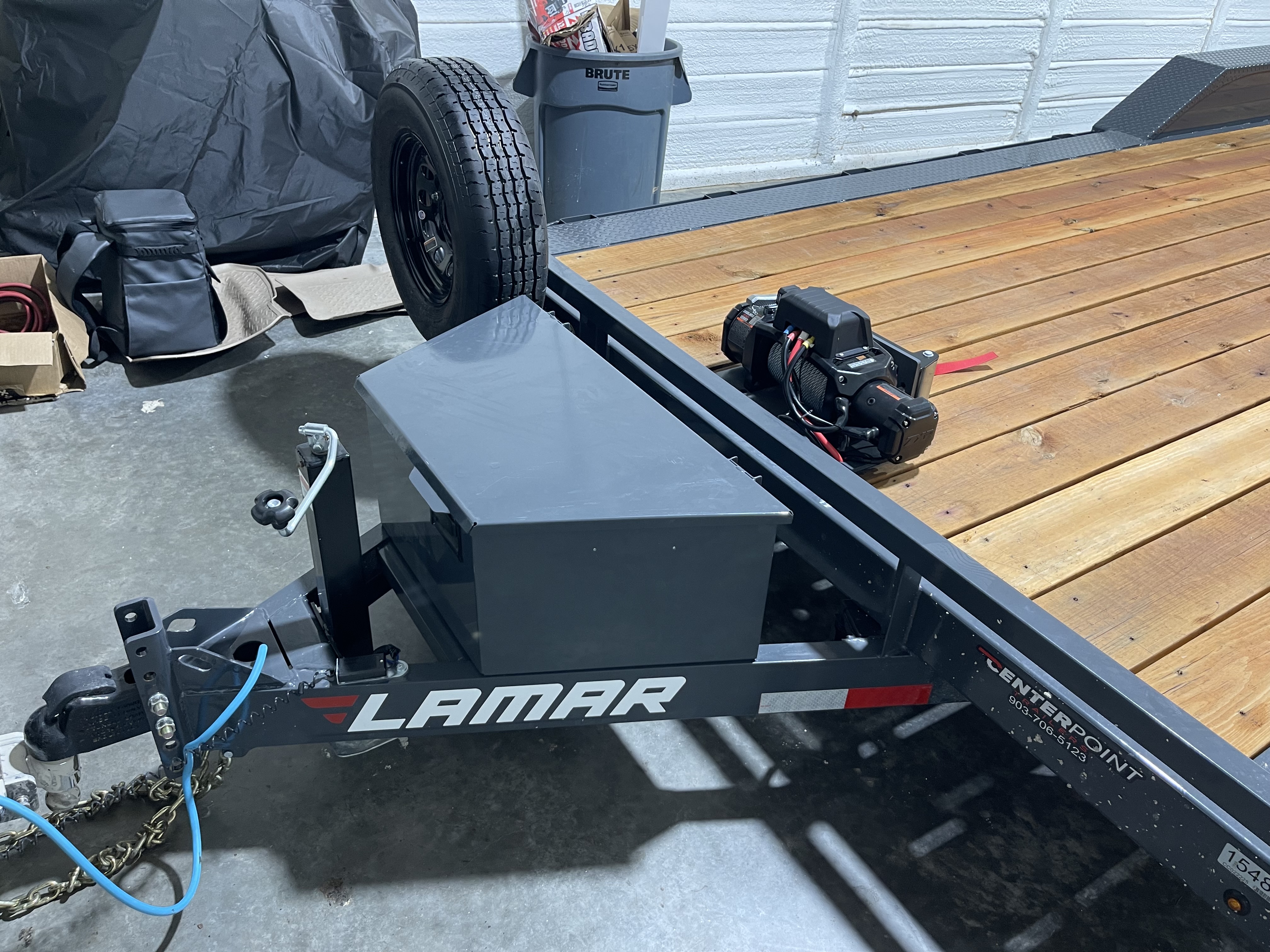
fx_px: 917
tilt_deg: -34.5
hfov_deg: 69.4
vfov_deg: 54.9
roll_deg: -4.9
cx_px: 635
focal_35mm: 25
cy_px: 476
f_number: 1.6
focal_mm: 5.1
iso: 125
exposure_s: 1/60
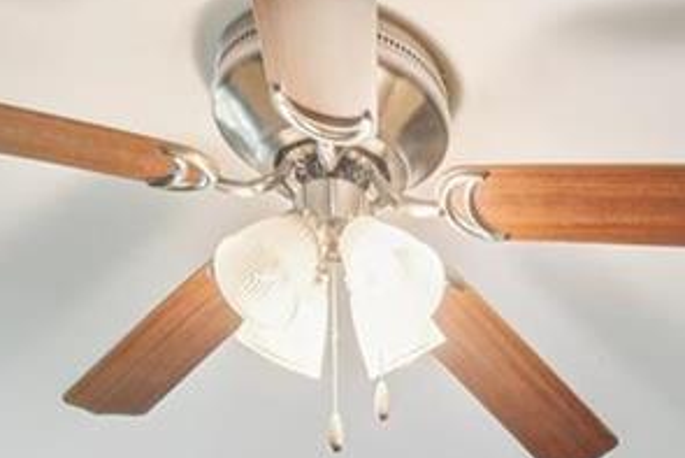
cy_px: 1075
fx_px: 1447
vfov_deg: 13.5
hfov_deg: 25.6
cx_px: 650
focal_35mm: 76
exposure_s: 1/1.67
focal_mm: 14
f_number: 8
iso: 100
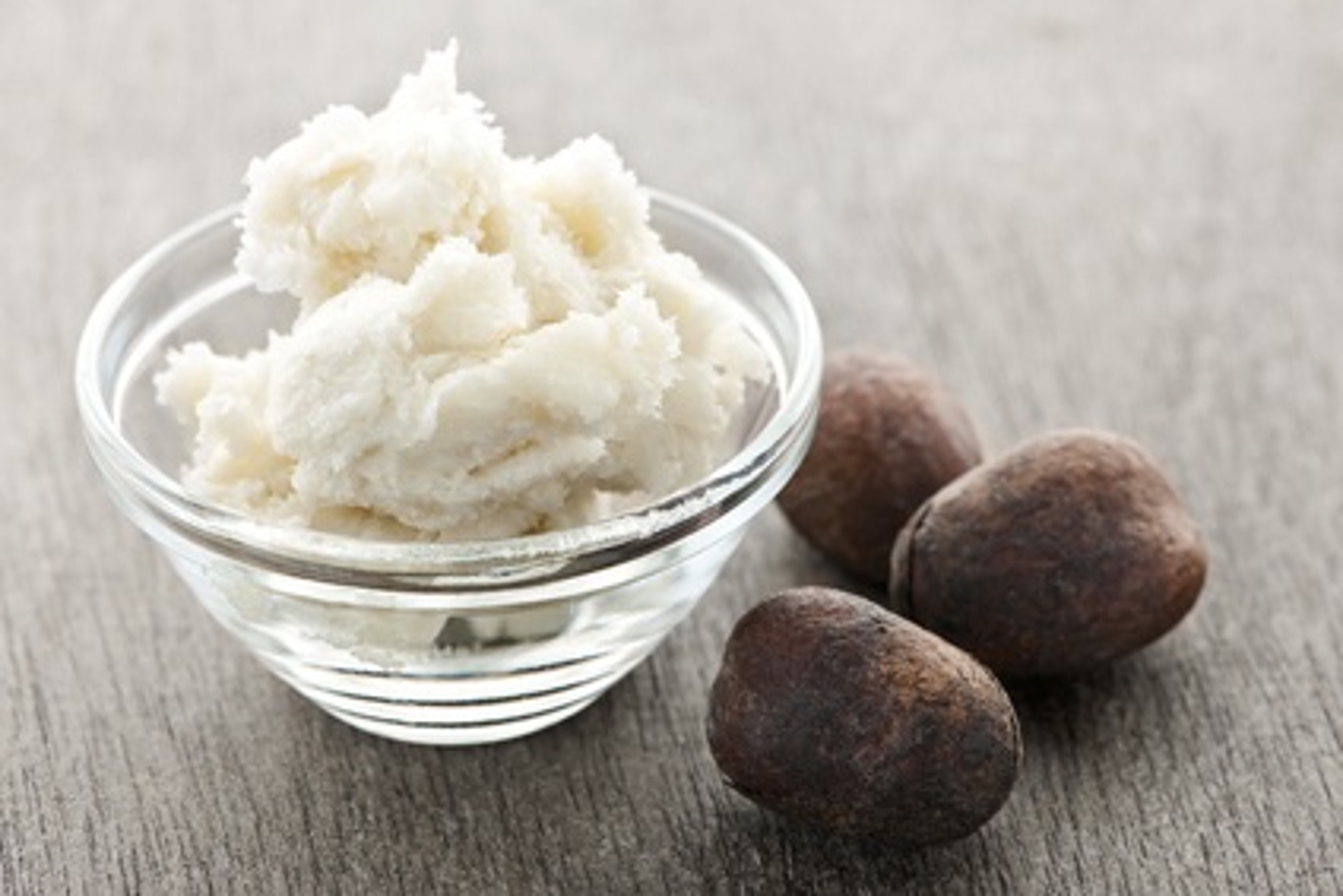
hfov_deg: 19.4
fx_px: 3918
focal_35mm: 105
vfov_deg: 13.1
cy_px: 448
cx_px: 672
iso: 200
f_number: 13
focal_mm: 105
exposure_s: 1/160
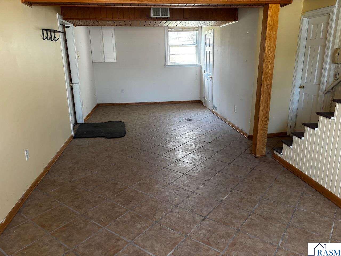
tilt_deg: -15.2
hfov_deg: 67.3
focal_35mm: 26
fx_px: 256
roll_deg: +1.1
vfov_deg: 53.1
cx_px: 170
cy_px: 128
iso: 160
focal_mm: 5.96
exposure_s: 1/60
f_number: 1.6
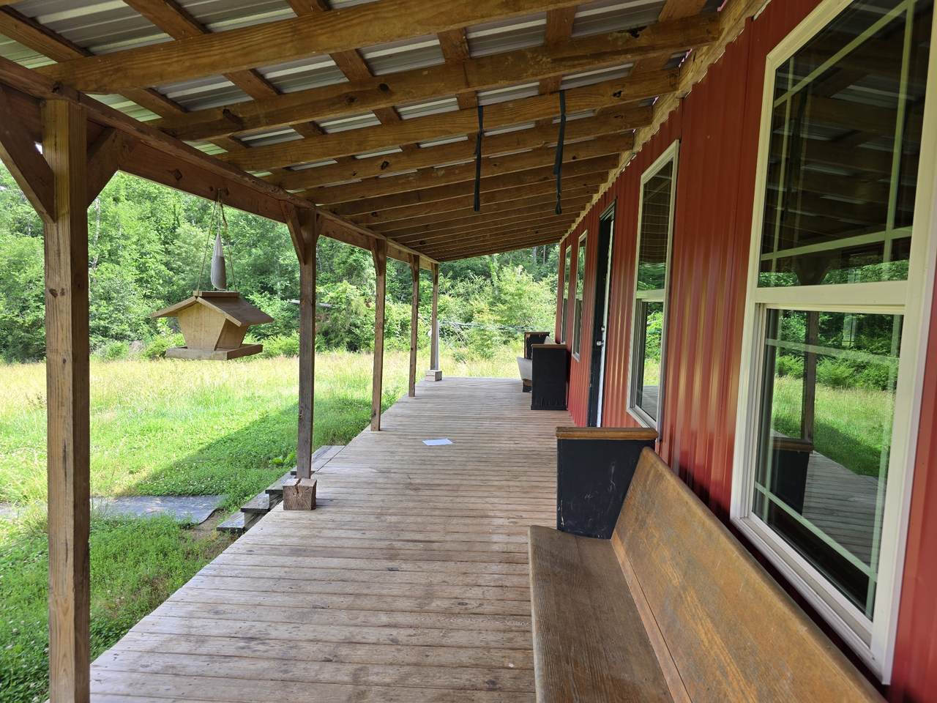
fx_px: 623
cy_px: 352
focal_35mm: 23
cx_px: 468
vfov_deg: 58.9
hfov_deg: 73.9
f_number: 1.7
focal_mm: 6.3
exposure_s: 1/359
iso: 32
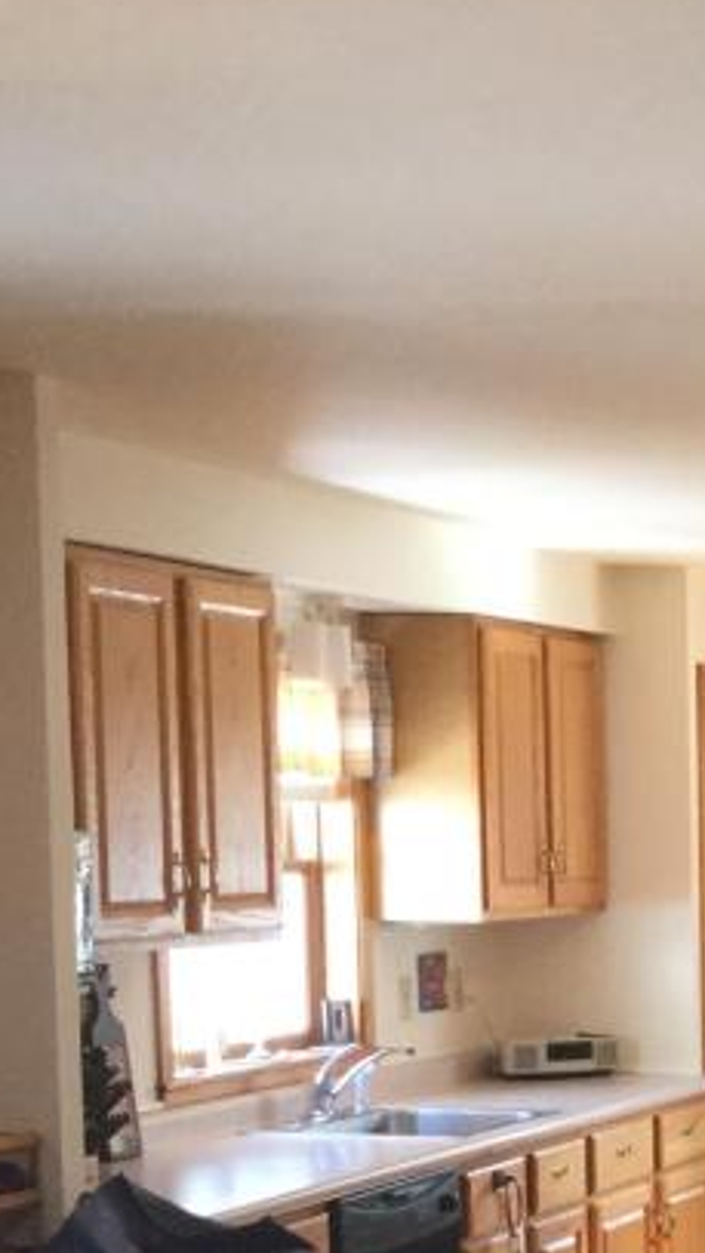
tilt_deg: -5.7
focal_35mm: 85
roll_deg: -0.4
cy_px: 1139
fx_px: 2824
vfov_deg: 24.3
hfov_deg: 13.4
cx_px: 1084
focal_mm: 3.3
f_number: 2.4
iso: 32
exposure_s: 1/30
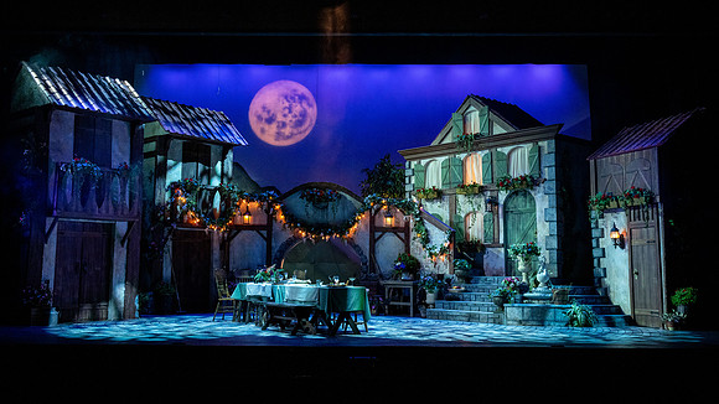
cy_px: 198
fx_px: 675
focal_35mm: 35
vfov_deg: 33.3
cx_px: 343
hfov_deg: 56.1
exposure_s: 1/100
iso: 2500
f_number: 5.6
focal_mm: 32
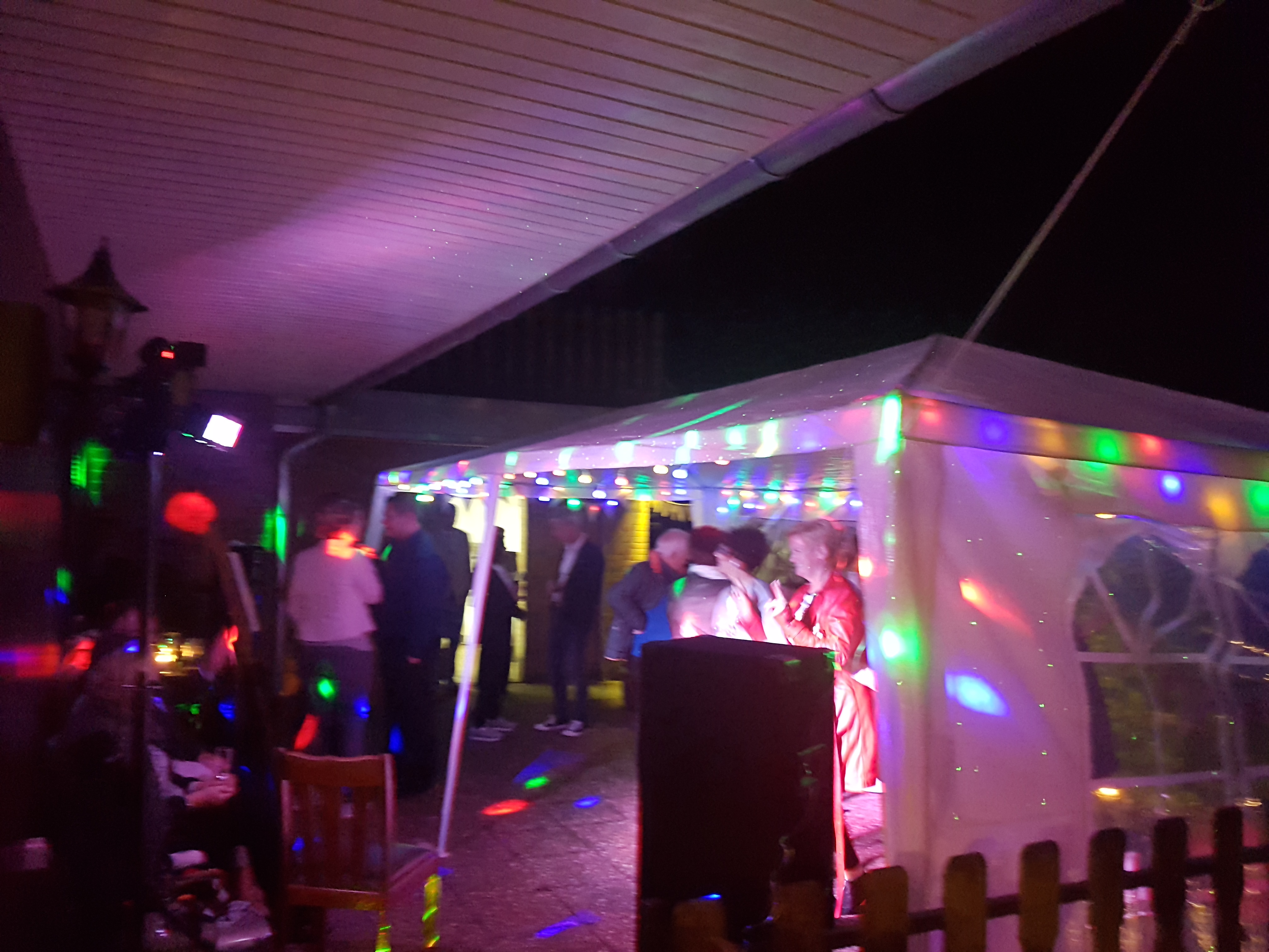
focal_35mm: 26
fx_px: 953
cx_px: 634
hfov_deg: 67.3
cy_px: 476
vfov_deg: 53.1
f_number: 1.7
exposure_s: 1/10
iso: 500
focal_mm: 4.2
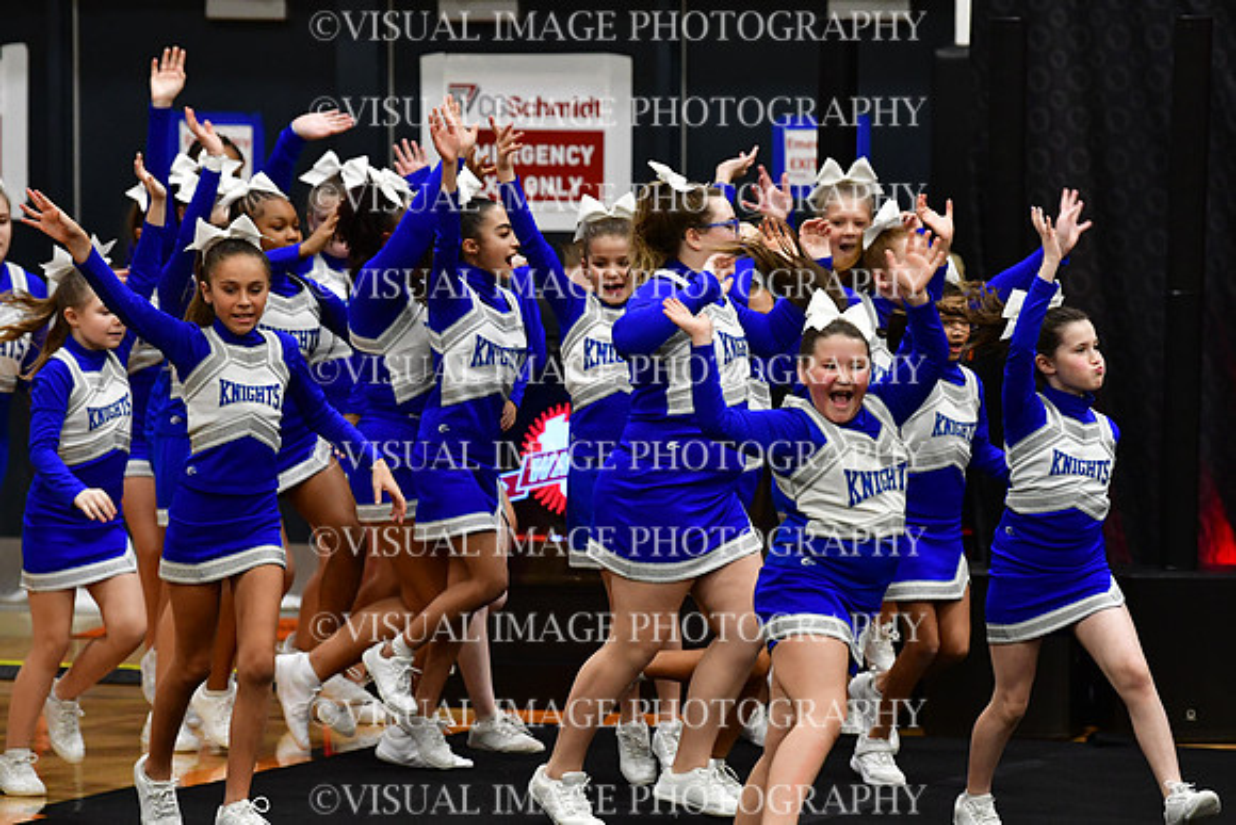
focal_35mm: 270
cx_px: 618
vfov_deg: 5.1
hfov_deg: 7.6
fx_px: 9272
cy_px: 412
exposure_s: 1/500
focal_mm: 180
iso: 4000
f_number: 3.5
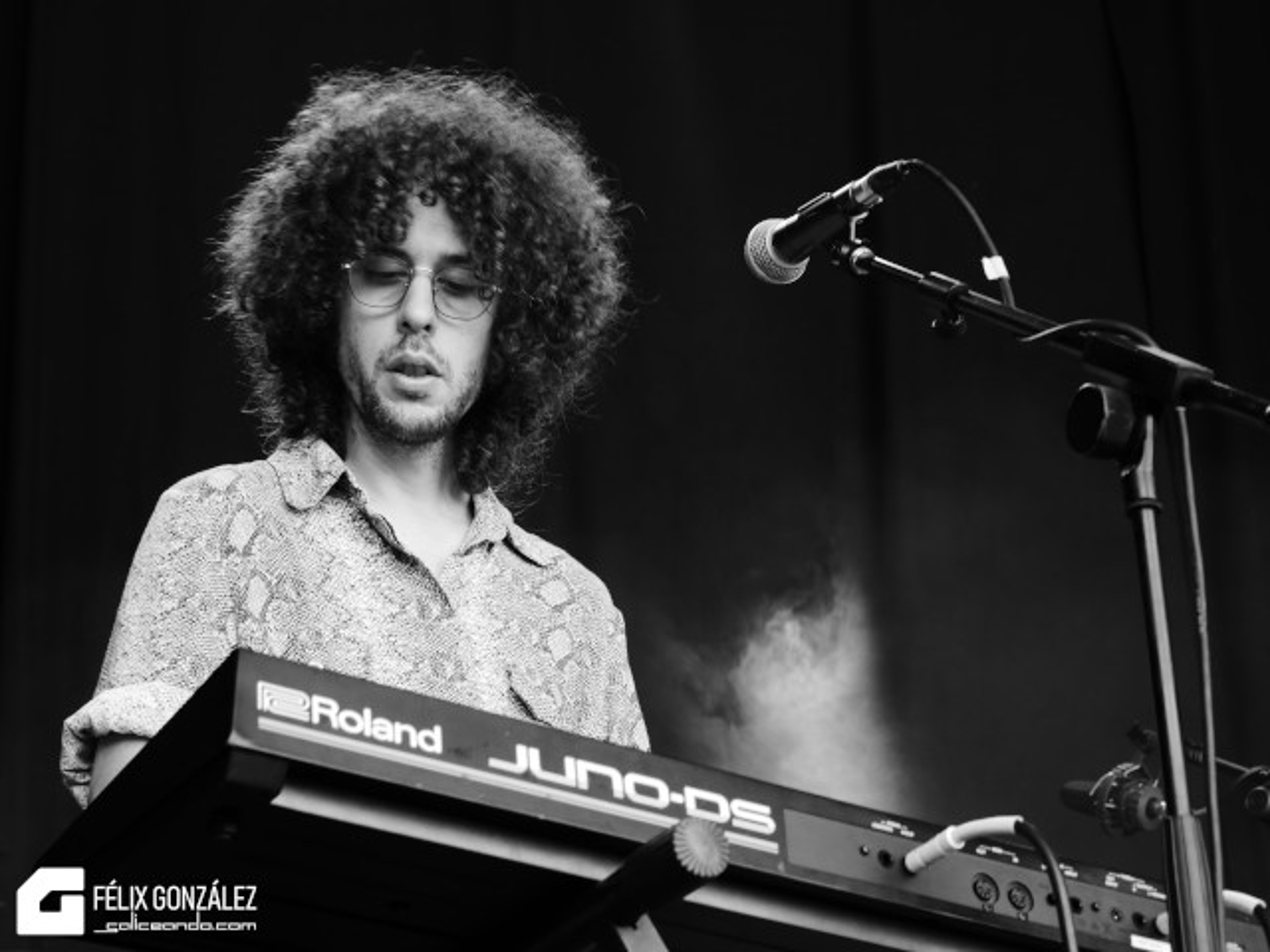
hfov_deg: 25.0
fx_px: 2862
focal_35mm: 78
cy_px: 476
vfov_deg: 18.9
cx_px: 635
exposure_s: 1/100
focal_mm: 39
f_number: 5.4
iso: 640
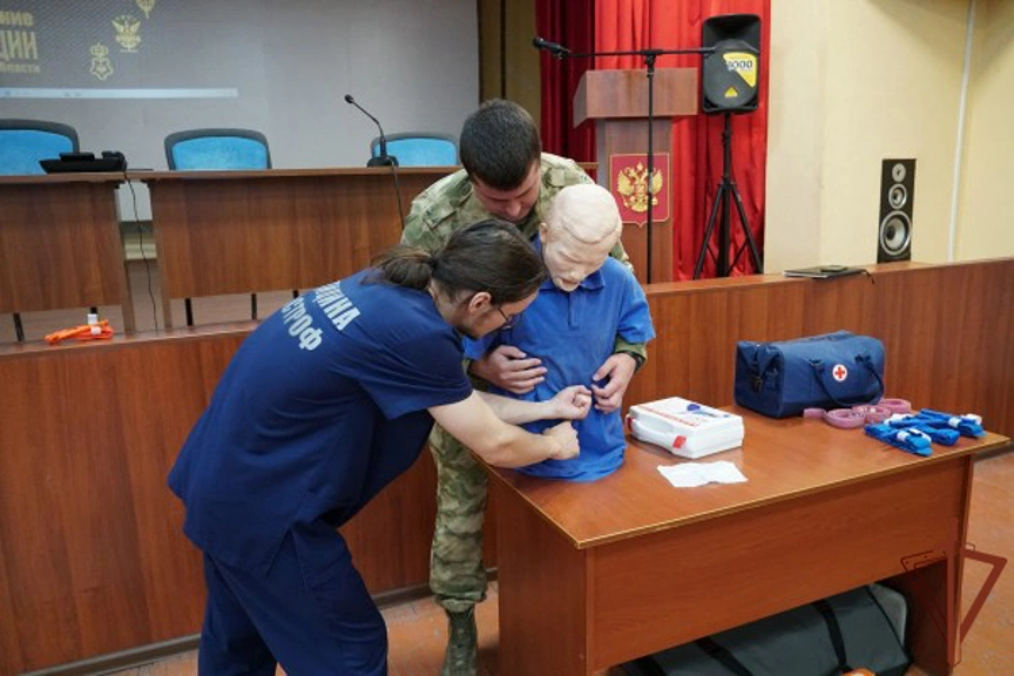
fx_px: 760
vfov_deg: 47.9
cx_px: 507
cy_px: 338
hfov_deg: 67.4
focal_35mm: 27
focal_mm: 18
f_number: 3.5
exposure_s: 1/160
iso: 3200
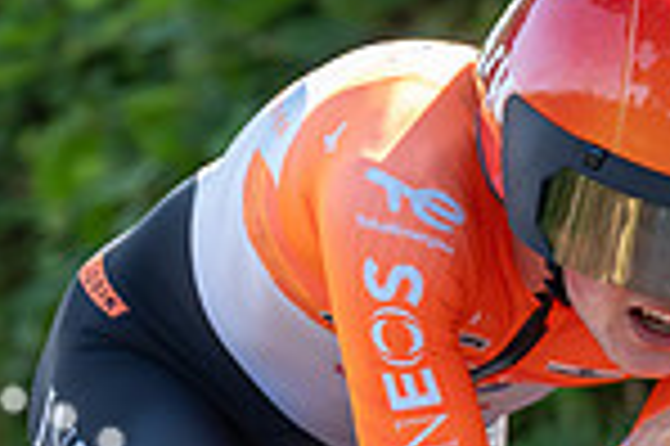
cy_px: 565
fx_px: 14501
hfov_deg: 2.6
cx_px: 607
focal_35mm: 780
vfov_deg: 1.8
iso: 800
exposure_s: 1/1000
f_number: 3.5
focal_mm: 200
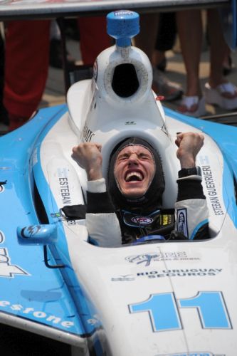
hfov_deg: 4.6
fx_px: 2964
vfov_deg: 6.9
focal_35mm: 300
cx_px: 118
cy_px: 178
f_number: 5.6
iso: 400
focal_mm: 200
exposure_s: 1/3200
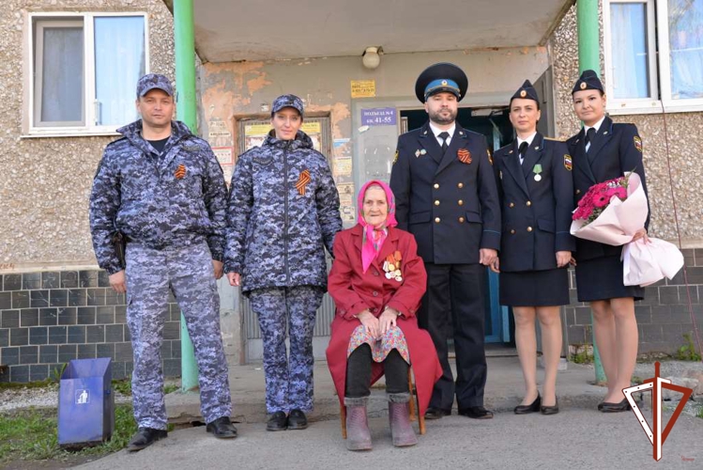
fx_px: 781
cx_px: 352
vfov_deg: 33.4
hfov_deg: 48.4
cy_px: 235
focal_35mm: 40
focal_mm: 40
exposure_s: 1/160
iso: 640
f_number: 6.3
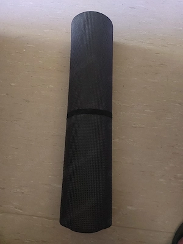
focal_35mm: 24
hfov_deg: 56.8
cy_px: 122
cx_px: 92
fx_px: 169
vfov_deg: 71.6
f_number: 1.8
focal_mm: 5.23
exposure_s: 1/25
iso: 1000
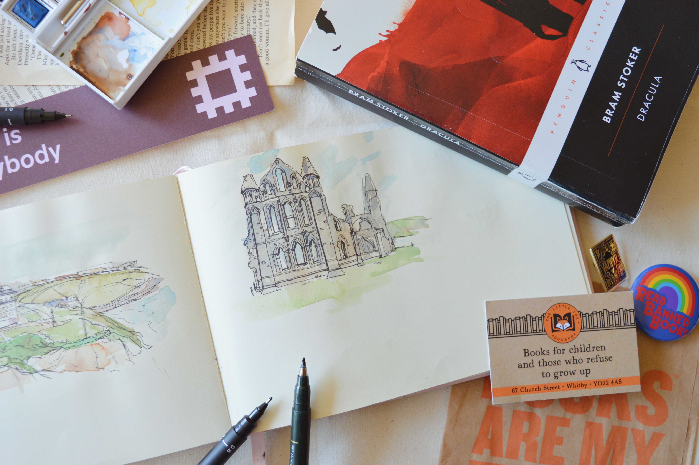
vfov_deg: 36.8
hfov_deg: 53.2
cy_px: 232
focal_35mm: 36
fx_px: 698
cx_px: 350
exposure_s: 1/80
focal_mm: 24
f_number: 4.5
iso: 400
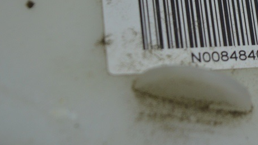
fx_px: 1315
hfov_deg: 11.1
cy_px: -28
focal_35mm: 192
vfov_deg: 6.3
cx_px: 244
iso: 400
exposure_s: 1/125
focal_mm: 55
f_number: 5.6
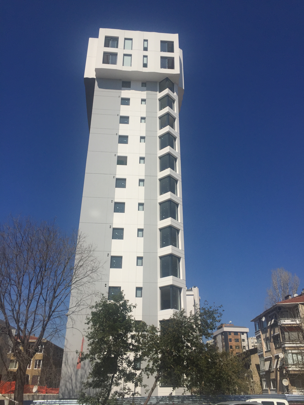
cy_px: 202
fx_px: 340
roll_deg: -0.5
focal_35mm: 29
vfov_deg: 61.7
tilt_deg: +28.8
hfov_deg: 48.2
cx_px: 152
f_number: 2.2
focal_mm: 4.15
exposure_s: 1/5650
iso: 32
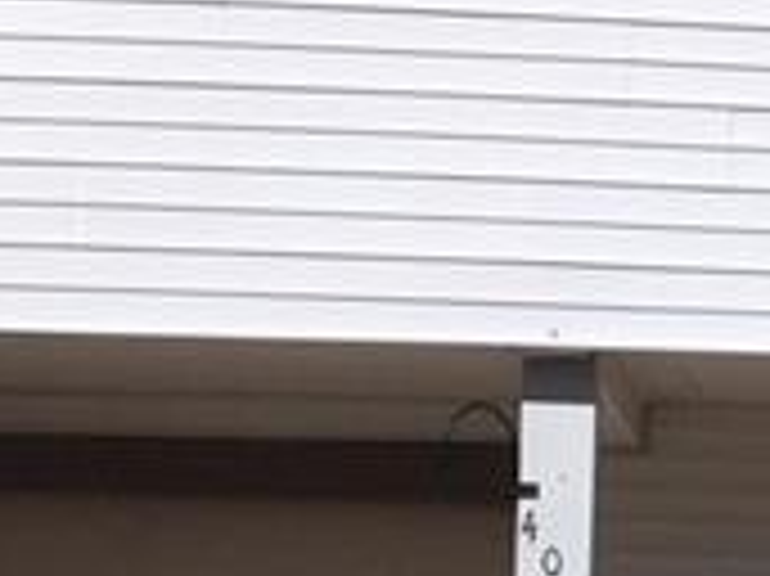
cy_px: 720
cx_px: 1135
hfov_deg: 14.2
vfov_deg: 11.1
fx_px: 2912
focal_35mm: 131
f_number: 2.4
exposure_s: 1/6061
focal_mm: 4.28
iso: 50
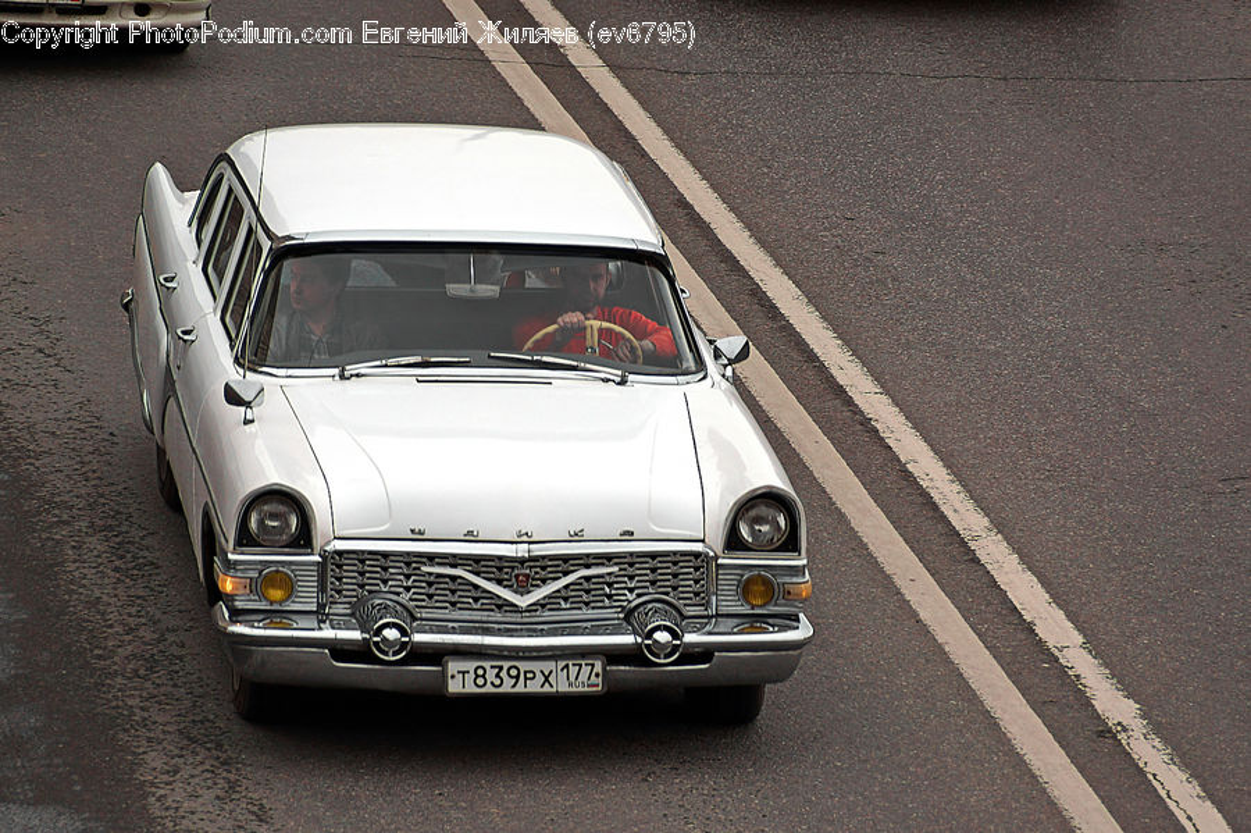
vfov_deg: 3.7
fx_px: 13024
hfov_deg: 5.5
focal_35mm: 375
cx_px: 626
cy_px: 416
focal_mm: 250
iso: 160
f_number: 6.3
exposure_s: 1/400
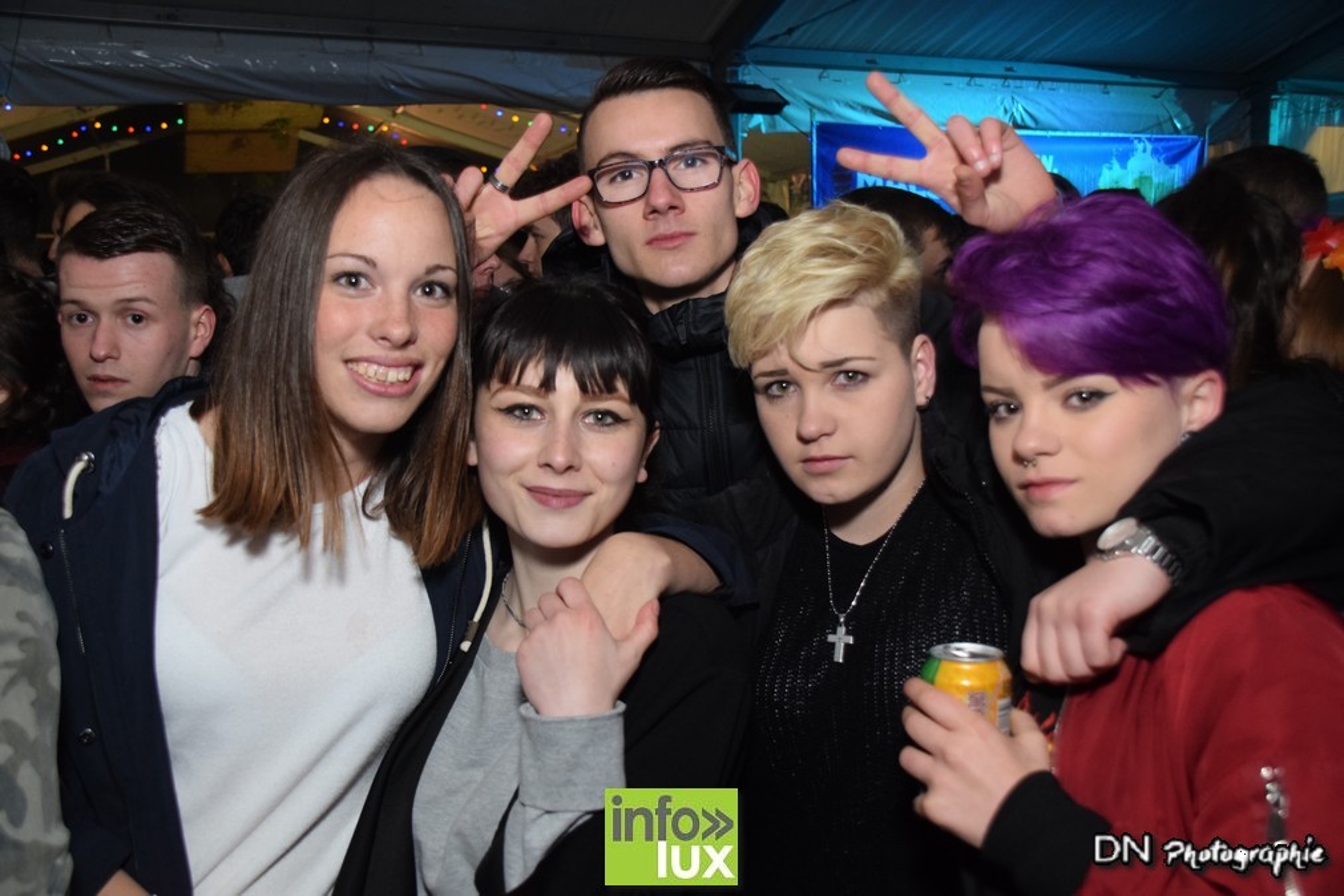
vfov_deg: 36.9
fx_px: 1344
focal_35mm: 36
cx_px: 672
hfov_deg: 53.1
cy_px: 448
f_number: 4
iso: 1600
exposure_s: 1/40
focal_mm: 24
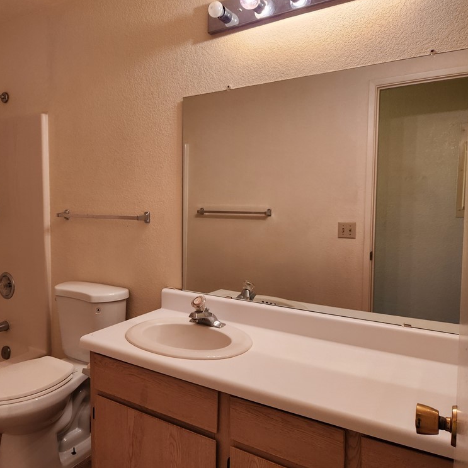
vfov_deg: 57.3
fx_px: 428
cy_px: 227
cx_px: 164
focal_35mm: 28
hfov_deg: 56.3
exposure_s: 1/180
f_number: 1.8
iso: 160
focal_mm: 5.4
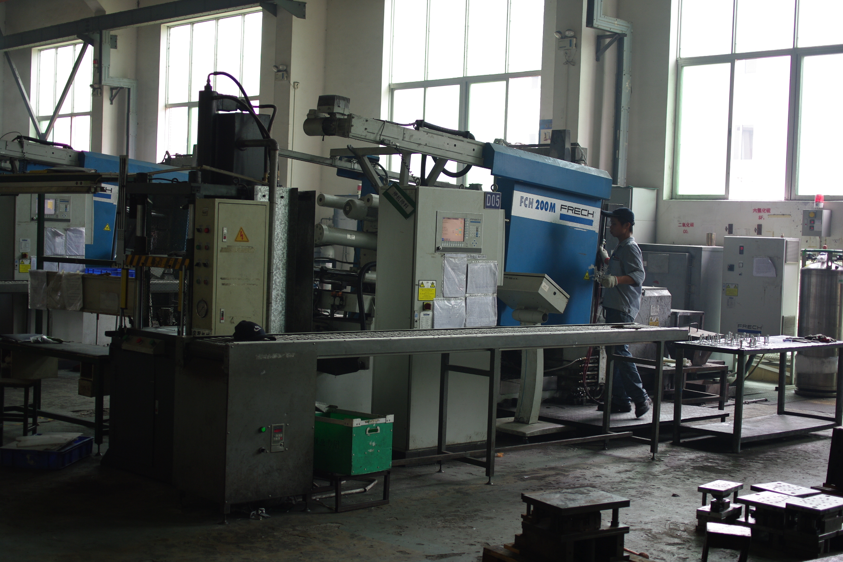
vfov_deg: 25.8
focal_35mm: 52
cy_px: 281
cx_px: 422
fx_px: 1229
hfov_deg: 37.9
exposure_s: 1/45
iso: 100
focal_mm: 35
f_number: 2.8
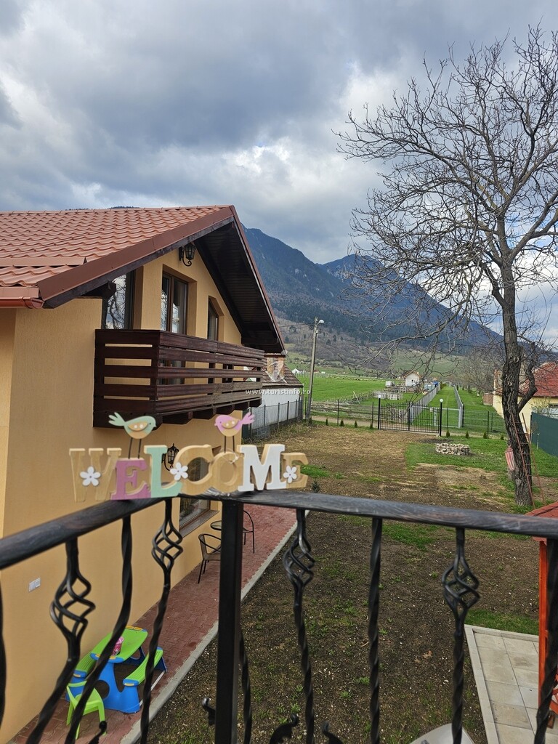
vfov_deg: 73.9
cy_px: 372
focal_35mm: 23
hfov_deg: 58.9
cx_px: 279
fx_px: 494
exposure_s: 1/582
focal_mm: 6.3
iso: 12
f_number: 1.7
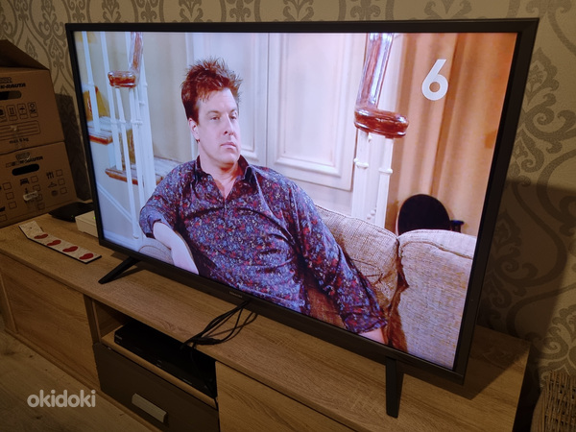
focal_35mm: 26
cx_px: 288
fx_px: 433
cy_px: 216
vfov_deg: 53.1
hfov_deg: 67.3
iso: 320
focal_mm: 5.4
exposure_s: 1/100
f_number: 1.8
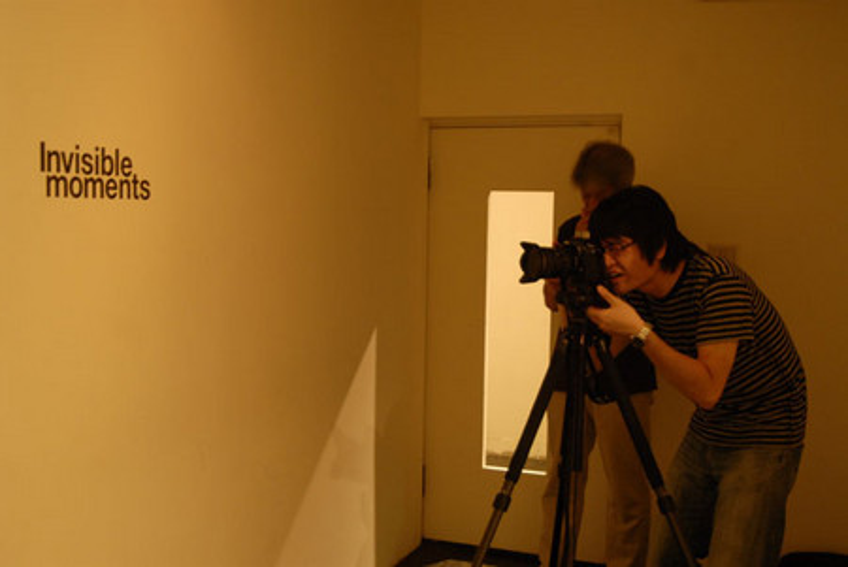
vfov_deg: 30.9
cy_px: 284
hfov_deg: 44.9
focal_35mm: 44
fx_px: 1026
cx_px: 424
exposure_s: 1/13
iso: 800
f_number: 3.8
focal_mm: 29
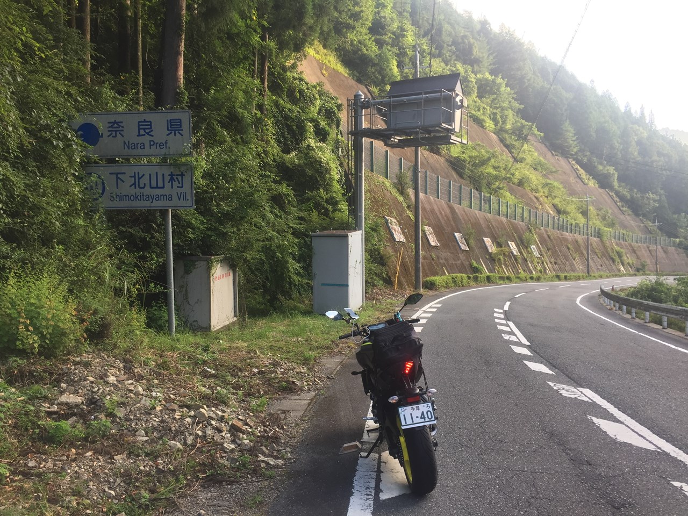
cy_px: 258
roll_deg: +0.2
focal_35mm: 29
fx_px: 576
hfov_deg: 61.7
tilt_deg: -2.9
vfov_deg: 48.2
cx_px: 344
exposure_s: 1/120
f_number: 2.2
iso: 32
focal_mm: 4.15
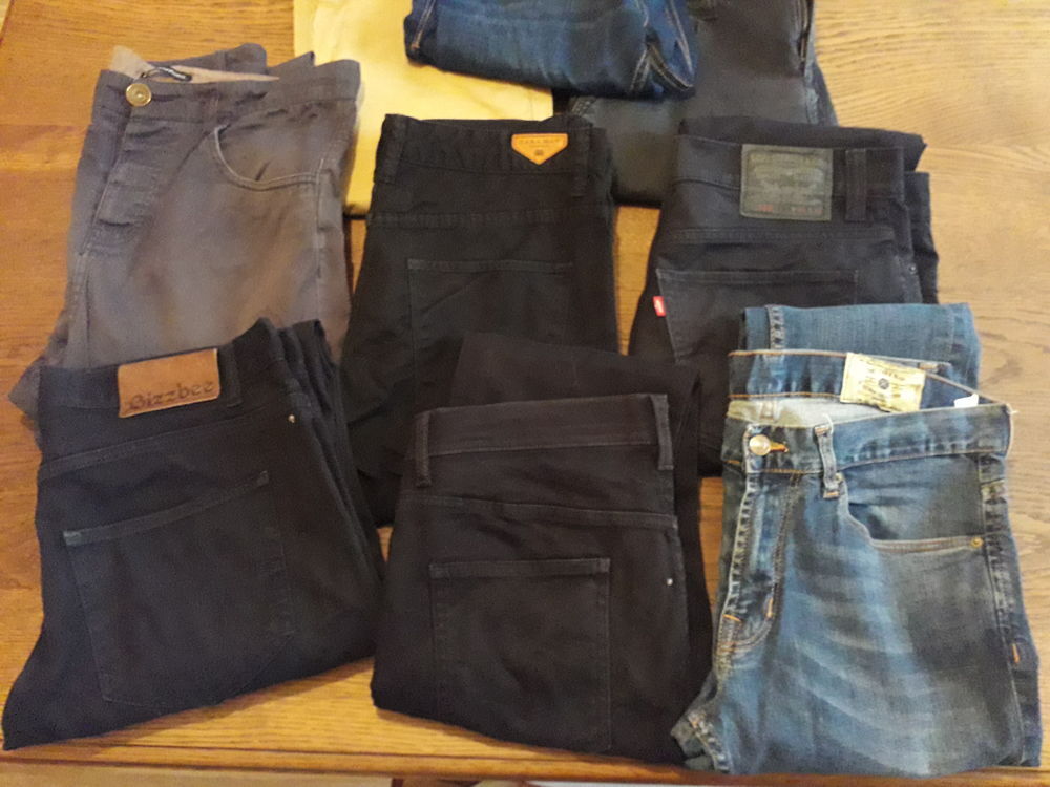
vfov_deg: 51.4
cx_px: 525
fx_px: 819
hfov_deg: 65.3
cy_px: 394
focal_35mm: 27
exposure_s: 1/10
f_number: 1.9
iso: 800
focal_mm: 3.6
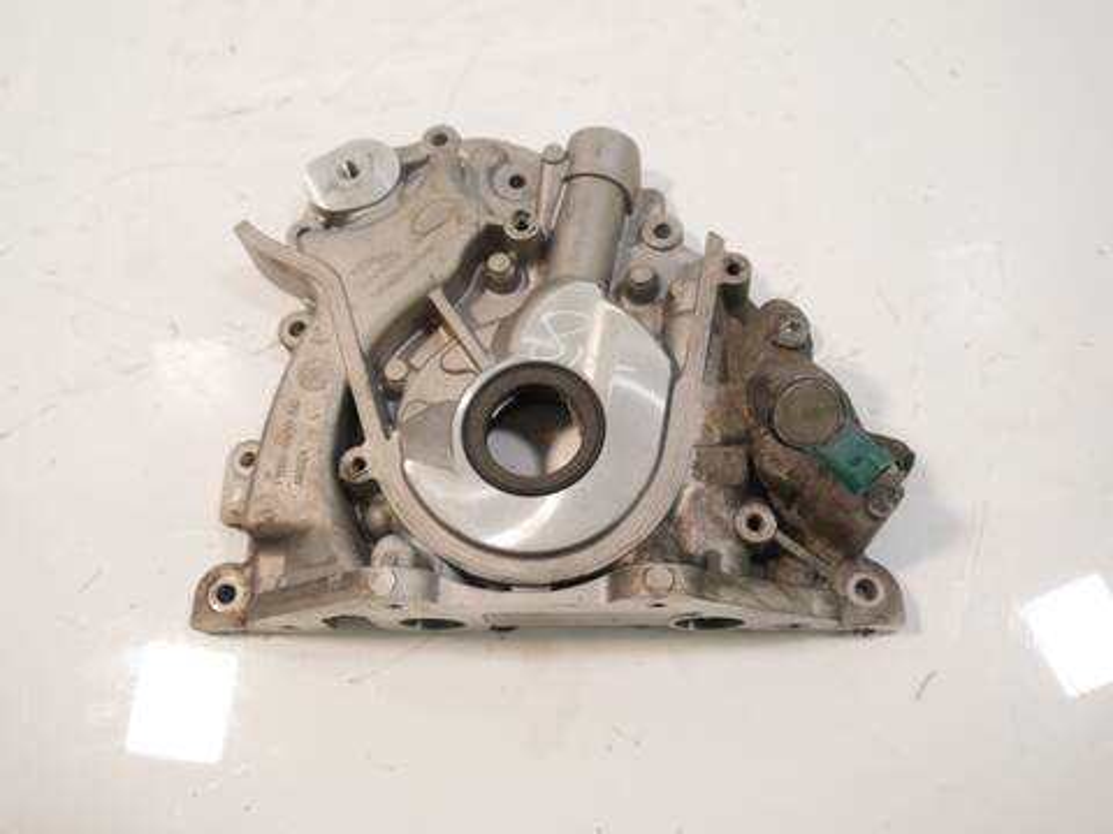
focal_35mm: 30
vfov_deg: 46.8
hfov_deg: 60.0
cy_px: 417
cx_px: 556
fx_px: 965
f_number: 3.5
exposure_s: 1/125
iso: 1000
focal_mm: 15
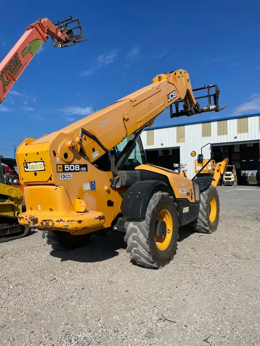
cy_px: 173
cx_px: 130
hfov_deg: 53.1
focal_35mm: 26
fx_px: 260
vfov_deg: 67.3
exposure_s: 1/6135
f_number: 1.6
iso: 32
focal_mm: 4.2
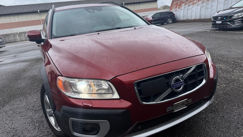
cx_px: 121
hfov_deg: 69.9
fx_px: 174
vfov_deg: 42.7
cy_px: 55
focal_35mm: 27
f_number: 1.78
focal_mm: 6.76
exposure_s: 1/1337
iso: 80
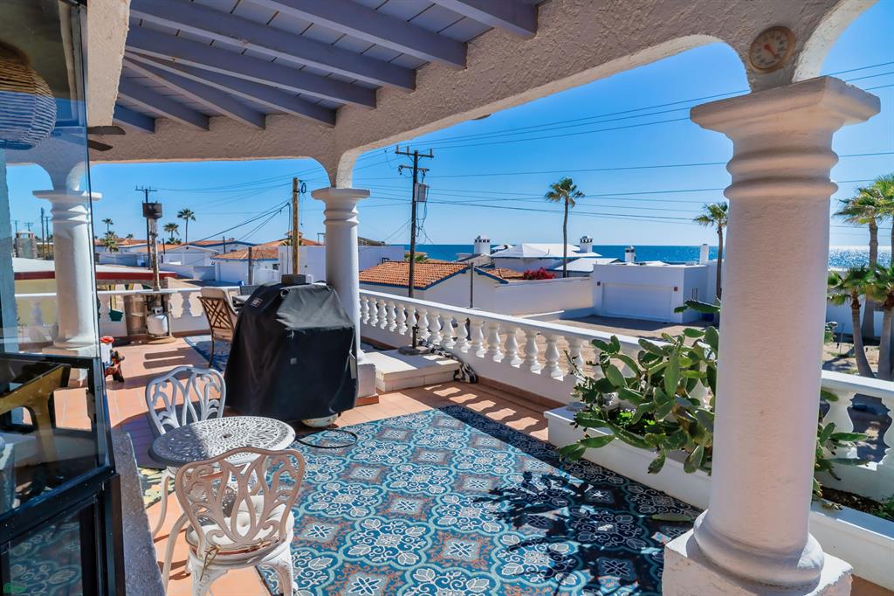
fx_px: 496
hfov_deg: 84.0
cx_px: 447
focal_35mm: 20
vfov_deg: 61.9
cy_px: 298
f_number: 8
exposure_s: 1/1250
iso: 160
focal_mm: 20
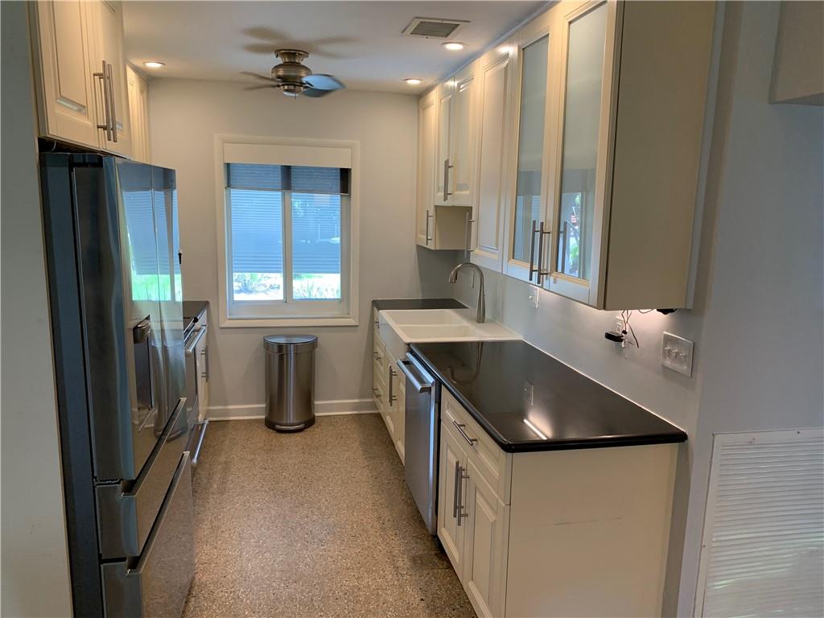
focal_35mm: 26
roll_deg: -1.2
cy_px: 309
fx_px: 619
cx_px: 412
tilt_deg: -11.3
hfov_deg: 67.3
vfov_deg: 53.1
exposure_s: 1/60
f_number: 1.8
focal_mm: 4.25
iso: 100
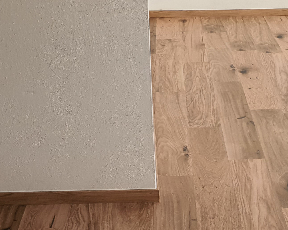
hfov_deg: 23.9
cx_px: 207
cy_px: 224
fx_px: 673
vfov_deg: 18.9
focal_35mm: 79
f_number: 2.4
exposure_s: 1/100
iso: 100
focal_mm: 4.3
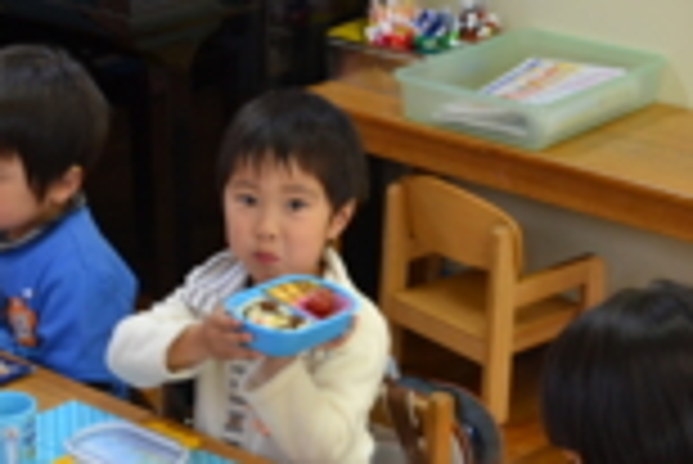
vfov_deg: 13.6
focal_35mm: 101
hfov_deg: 20.1
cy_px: 295
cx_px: 216
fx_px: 1946
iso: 400
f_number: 4.2
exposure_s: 1/30
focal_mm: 26
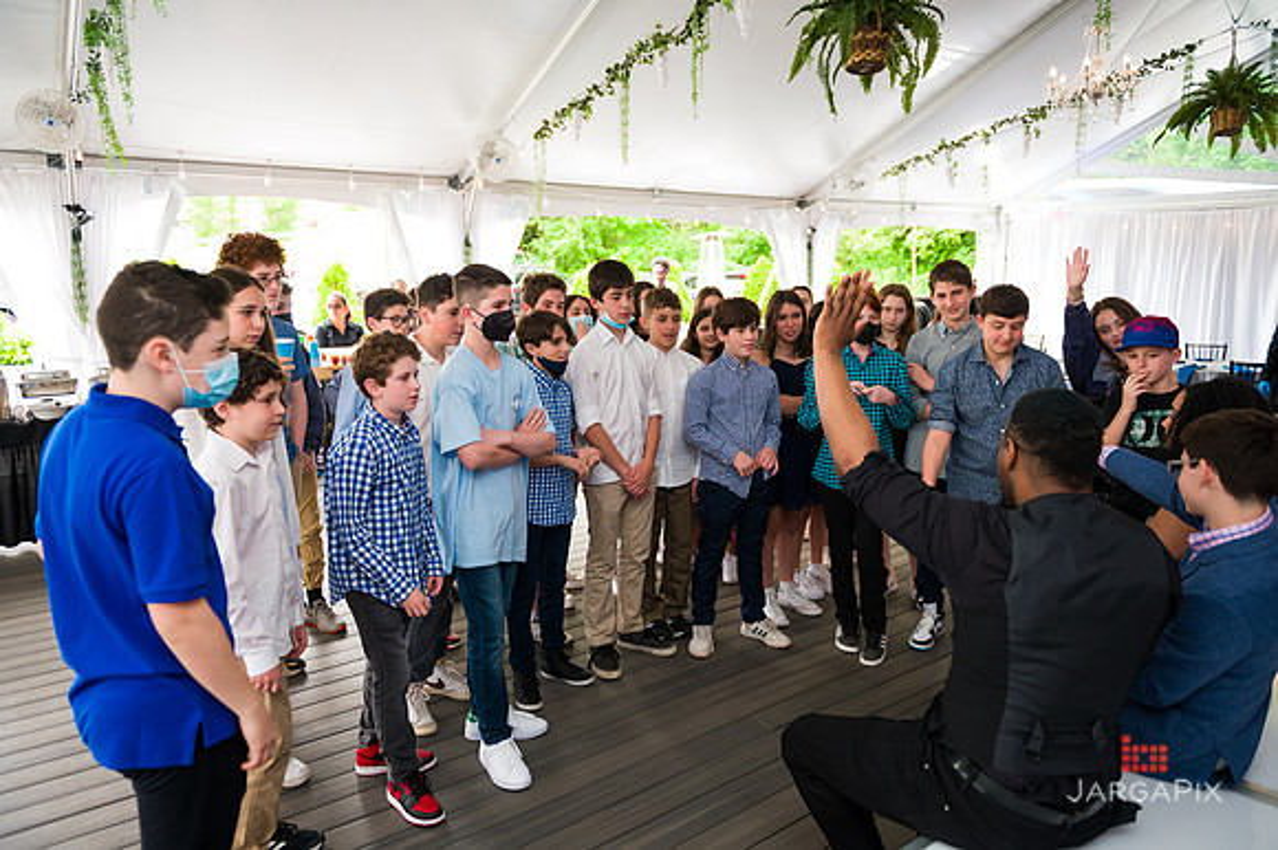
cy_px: 425
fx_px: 851
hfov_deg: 73.8
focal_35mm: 24
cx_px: 639
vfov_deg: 53.1
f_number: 3.2
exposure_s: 1/200
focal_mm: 24
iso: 400
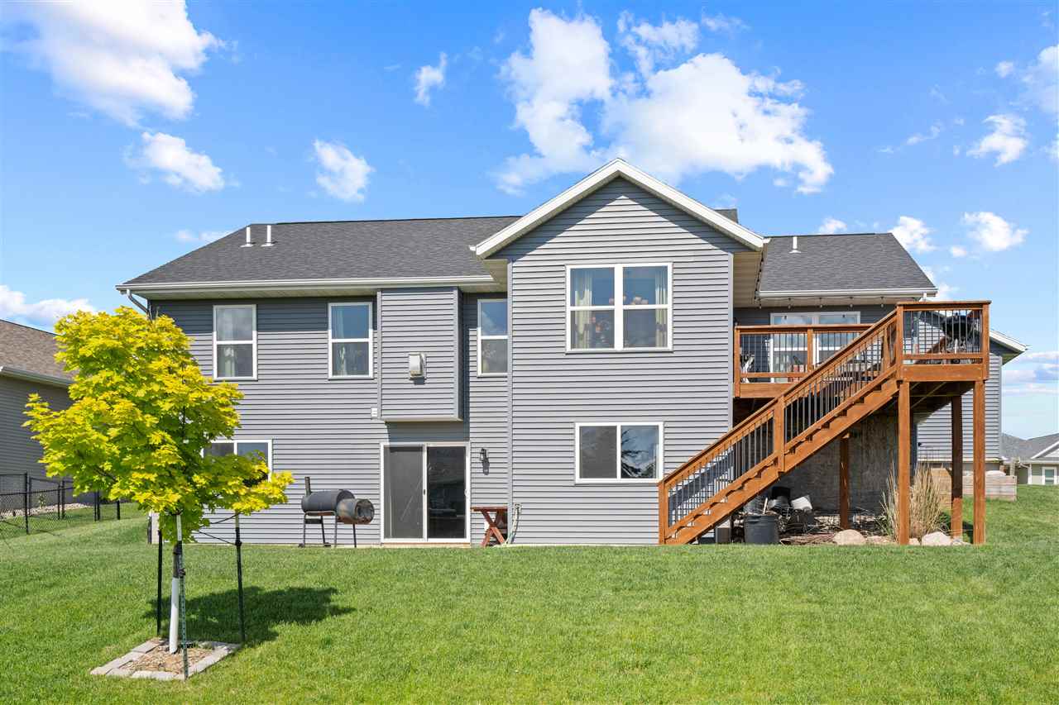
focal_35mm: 30
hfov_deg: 61.9
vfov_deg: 43.6
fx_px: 882
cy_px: 352
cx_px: 530
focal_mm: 30
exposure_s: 1/60
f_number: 9
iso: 160
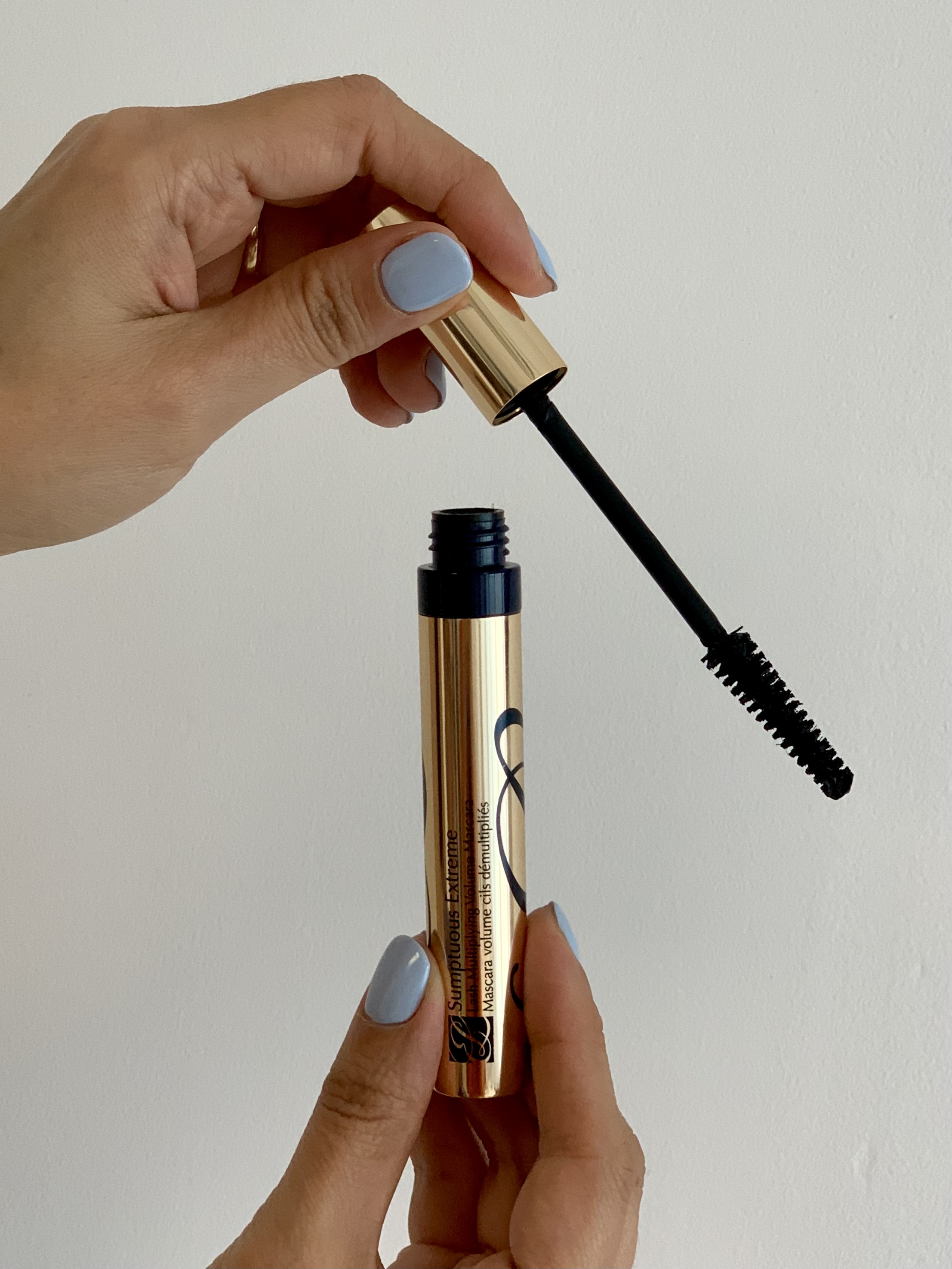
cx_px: 476
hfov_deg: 28.0
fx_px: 1907
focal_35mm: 52
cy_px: 634
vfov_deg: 36.8
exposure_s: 1/100
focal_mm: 6
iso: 64
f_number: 2.4
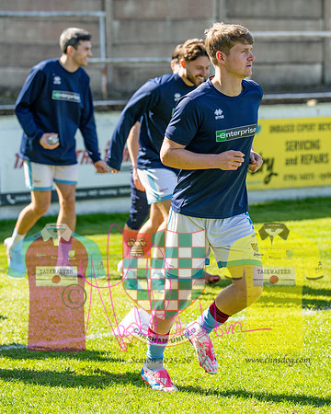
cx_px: 197
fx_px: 2477
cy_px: 203
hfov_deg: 7.6
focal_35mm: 202
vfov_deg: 9.5
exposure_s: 1/1250
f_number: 4
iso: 200
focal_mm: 135
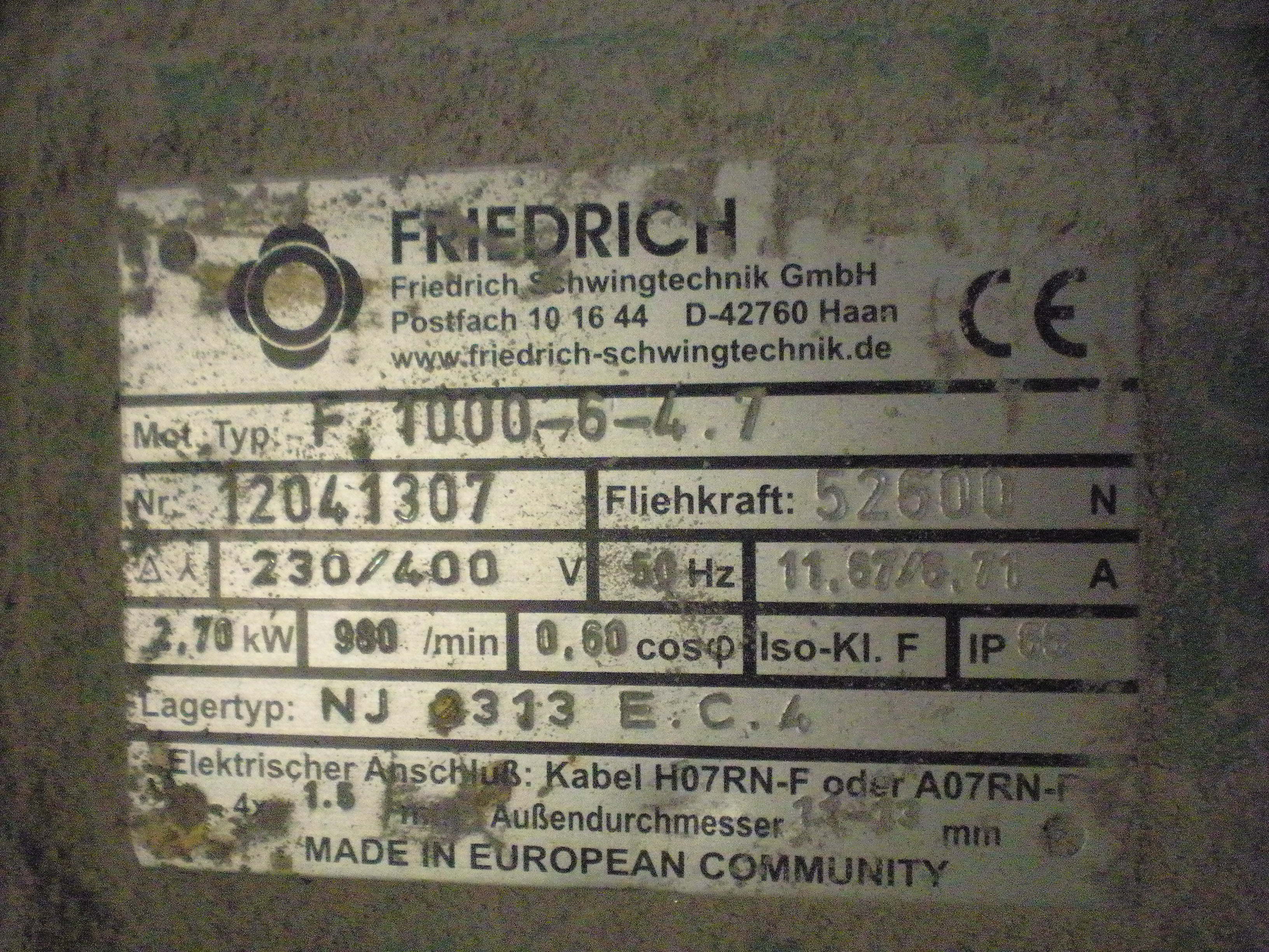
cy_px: 476
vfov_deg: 37.7
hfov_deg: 49.0
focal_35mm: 38
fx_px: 1393
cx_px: 634
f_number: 3.1
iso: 2000
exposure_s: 1/173
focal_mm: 6.3
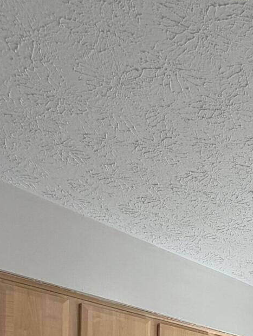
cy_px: 446
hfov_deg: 26.8
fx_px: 438
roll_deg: -1.6
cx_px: 335
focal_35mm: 45
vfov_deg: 31.4
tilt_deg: -2.3
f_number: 2.2
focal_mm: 2.22
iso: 100
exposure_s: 1/120
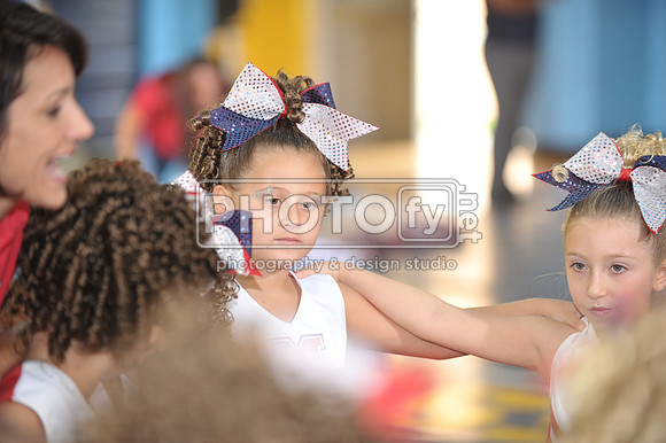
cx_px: 333
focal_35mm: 150
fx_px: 2773
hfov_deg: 13.7
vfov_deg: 9.1
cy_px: 222
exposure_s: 1/125
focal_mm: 150
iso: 500
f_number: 2.8
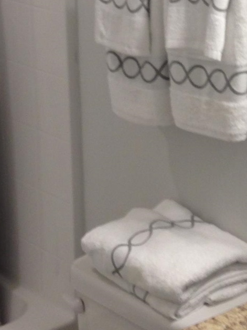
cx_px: 221
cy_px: 30
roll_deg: -0.2
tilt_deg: -11.1
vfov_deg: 16.1
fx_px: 1151
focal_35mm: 121
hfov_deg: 12.2
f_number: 2.4
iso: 50
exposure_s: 1/24
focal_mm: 4.12
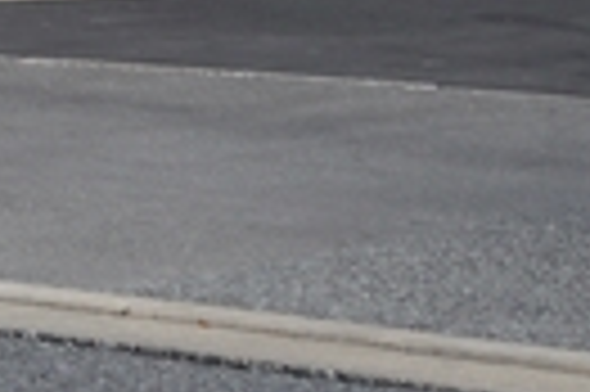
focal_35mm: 349
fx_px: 5713
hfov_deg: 5.7
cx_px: -829
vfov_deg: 3.9
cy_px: -604
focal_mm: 38
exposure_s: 1/320
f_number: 4.5
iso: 100
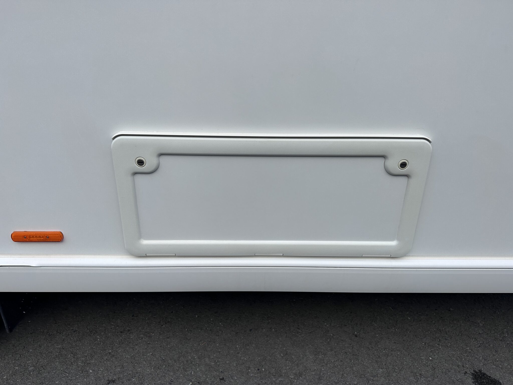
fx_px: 356
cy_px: 192
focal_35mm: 24
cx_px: 256
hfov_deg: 71.6
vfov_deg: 56.8
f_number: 1.78
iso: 80
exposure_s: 1/4545
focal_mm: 6.86
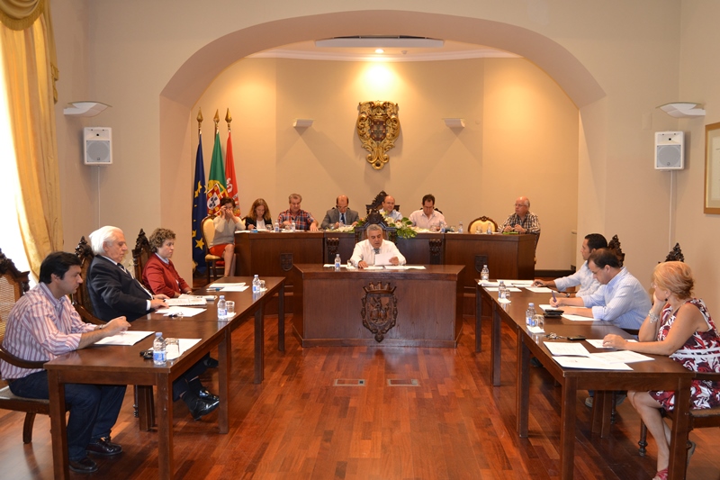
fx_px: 540
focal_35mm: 27
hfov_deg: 67.4
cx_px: 360
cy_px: 240
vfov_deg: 47.9
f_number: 4
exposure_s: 1/60
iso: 400
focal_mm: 18
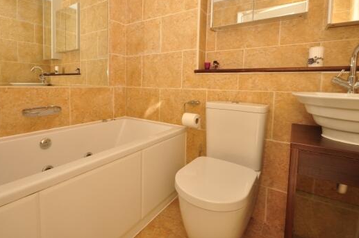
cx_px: 162
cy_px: 96
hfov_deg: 89.8
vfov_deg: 66.6
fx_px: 179
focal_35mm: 18
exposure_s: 30
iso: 200
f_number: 11
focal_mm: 10
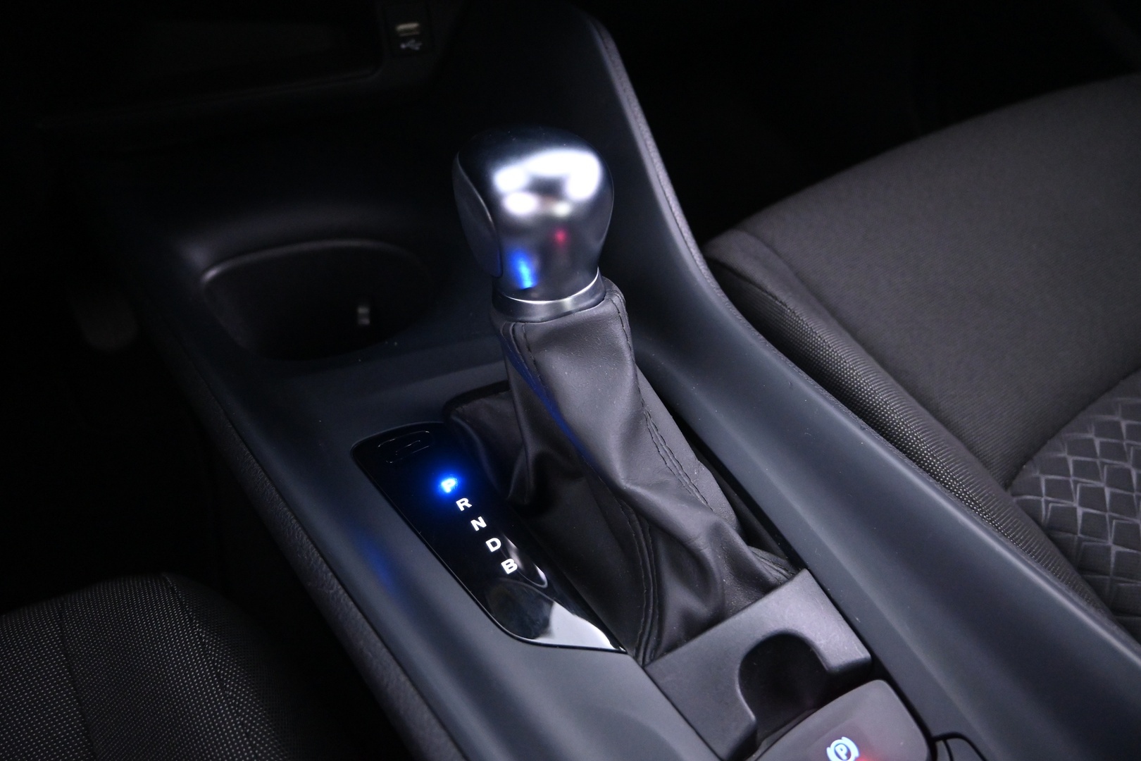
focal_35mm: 24
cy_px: 380
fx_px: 761
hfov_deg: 73.7
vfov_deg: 53.1
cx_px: 570
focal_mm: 16
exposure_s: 1/10
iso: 4000
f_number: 3.5
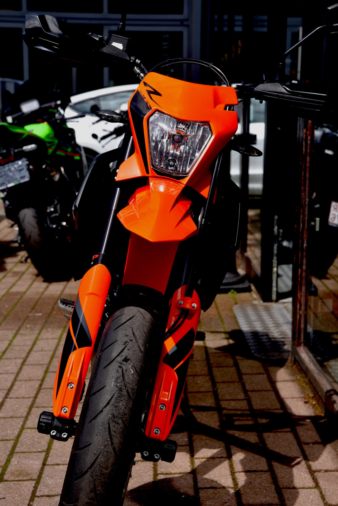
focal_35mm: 70
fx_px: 985
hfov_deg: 19.5
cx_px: 169
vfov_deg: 28.8
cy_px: 253
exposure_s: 1/250
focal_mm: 70
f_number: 8
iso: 100
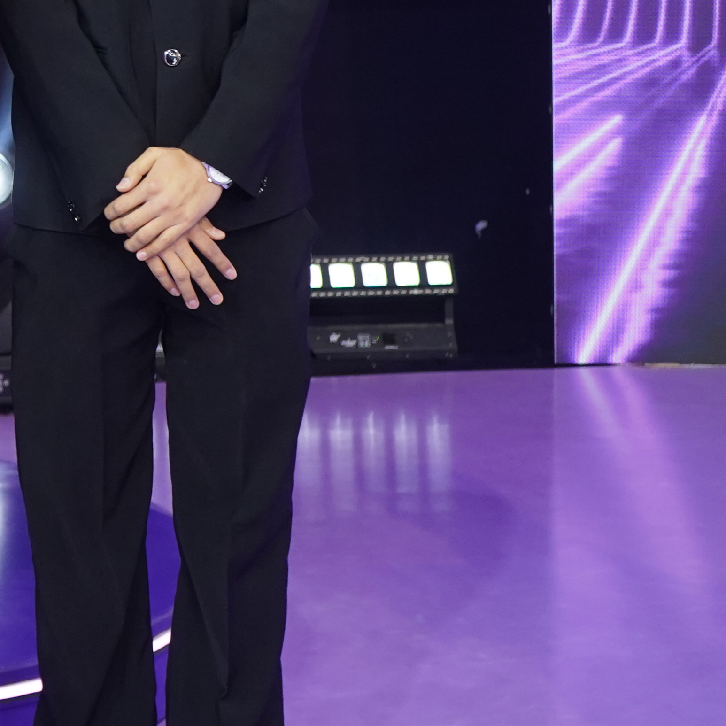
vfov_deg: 13.8
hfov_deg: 13.9
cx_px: -162
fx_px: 2895
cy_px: -165
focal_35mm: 122
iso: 1600
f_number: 4
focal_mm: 37
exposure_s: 1/160
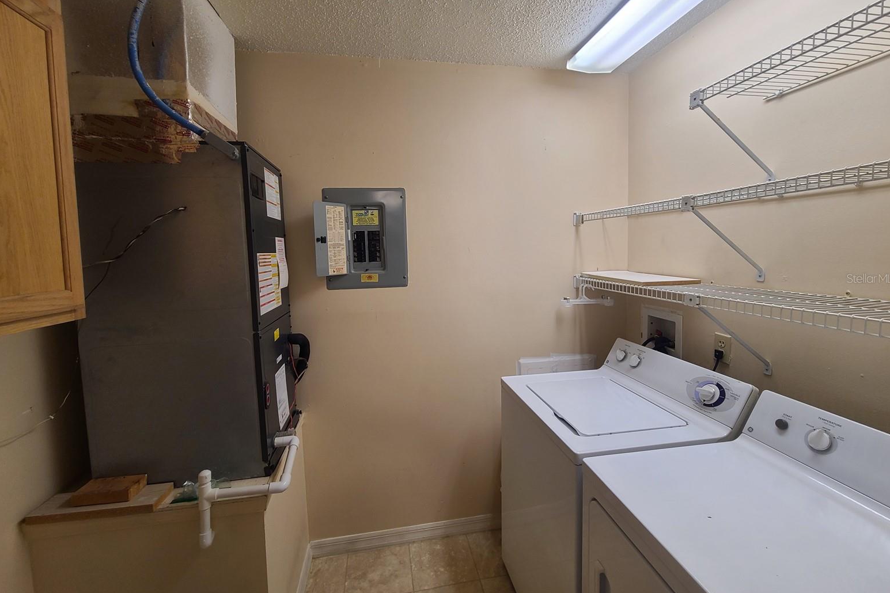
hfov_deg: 104.3
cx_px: 440
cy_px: 278
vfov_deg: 81.1
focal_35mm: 14
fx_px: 346
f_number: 2.2
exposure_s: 1/60
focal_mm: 2.2
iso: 100
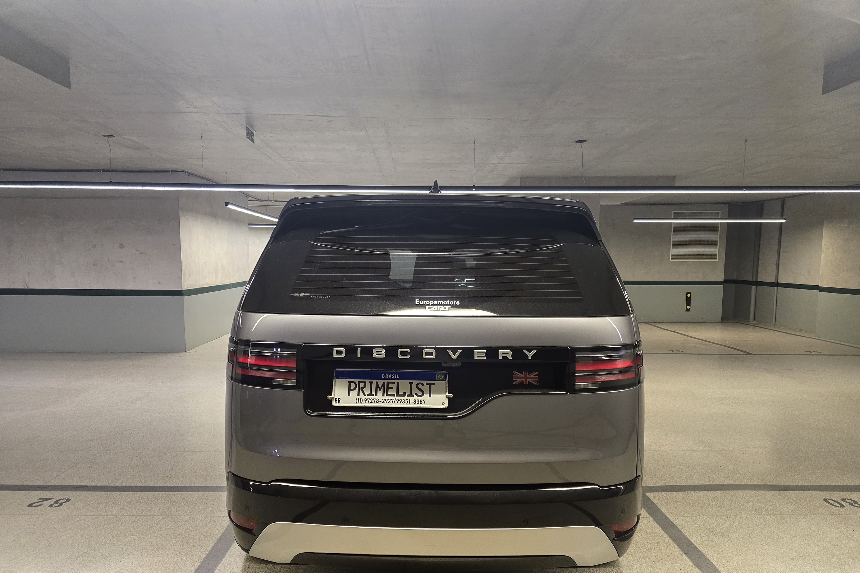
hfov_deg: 73.7
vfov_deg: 53.0
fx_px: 573
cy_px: 321
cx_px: 430
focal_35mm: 24
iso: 640
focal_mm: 6.3
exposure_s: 1/60
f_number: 1.7
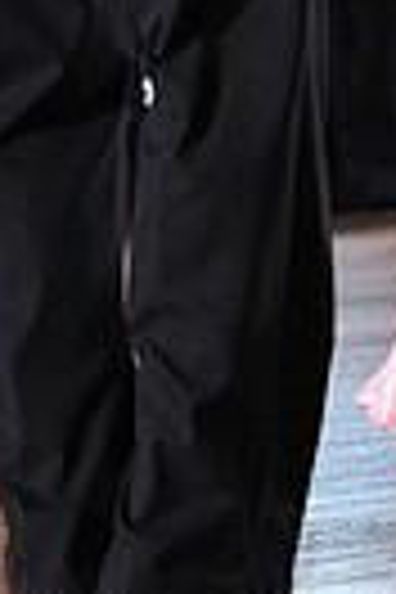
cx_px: 358
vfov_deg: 3.5
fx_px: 9784
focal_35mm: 593
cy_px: -302
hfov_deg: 2.3
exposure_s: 1/400
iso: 6400
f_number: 5
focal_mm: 135
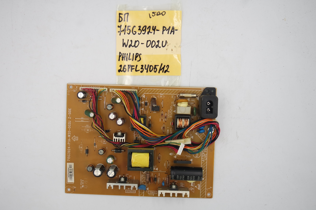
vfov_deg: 31.2
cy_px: 105
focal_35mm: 43
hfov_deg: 45.4
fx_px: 377
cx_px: 158
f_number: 5.6
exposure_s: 1/100
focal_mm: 16
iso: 160
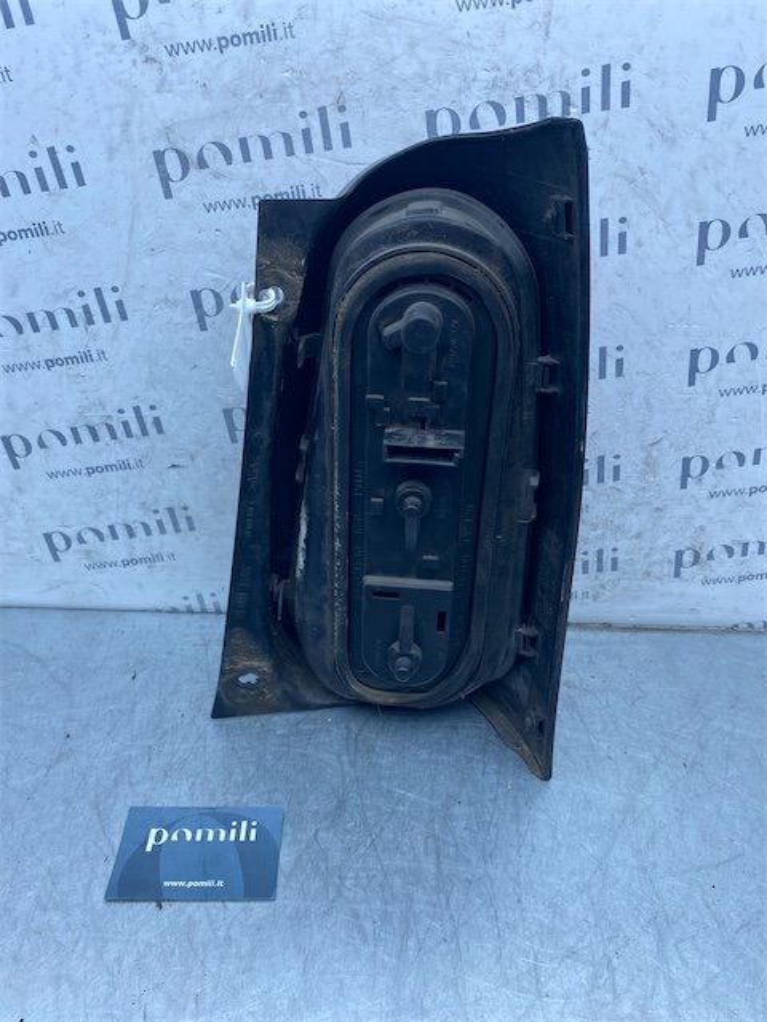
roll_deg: -3.8
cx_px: 384
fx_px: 768
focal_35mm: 26
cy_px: 511
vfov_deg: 67.3
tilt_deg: -34.1
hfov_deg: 53.1
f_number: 1.8
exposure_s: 1/606
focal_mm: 4.25
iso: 32
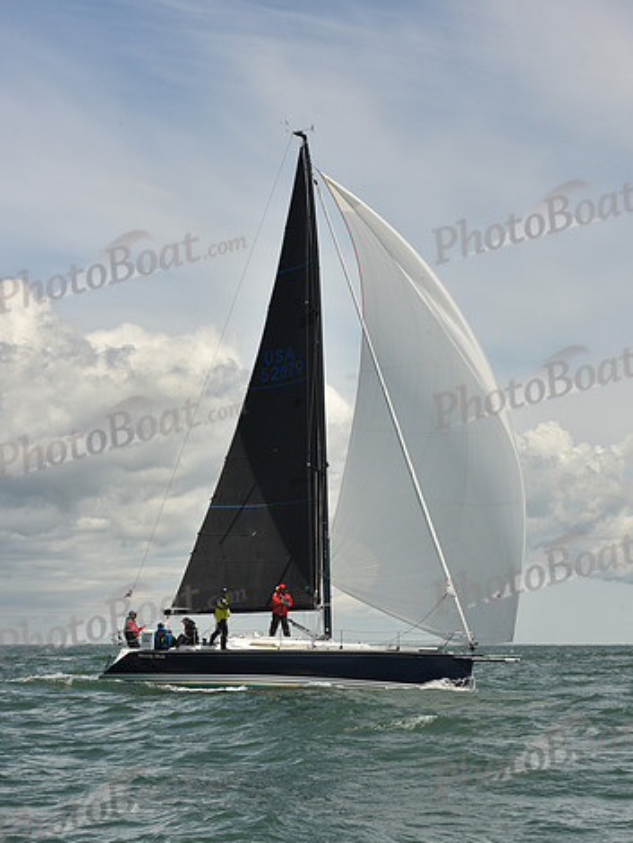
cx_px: 340
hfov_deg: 17.8
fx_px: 2022
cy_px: 502
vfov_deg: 23.5
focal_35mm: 83
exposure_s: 1/800
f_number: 13
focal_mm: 70
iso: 320
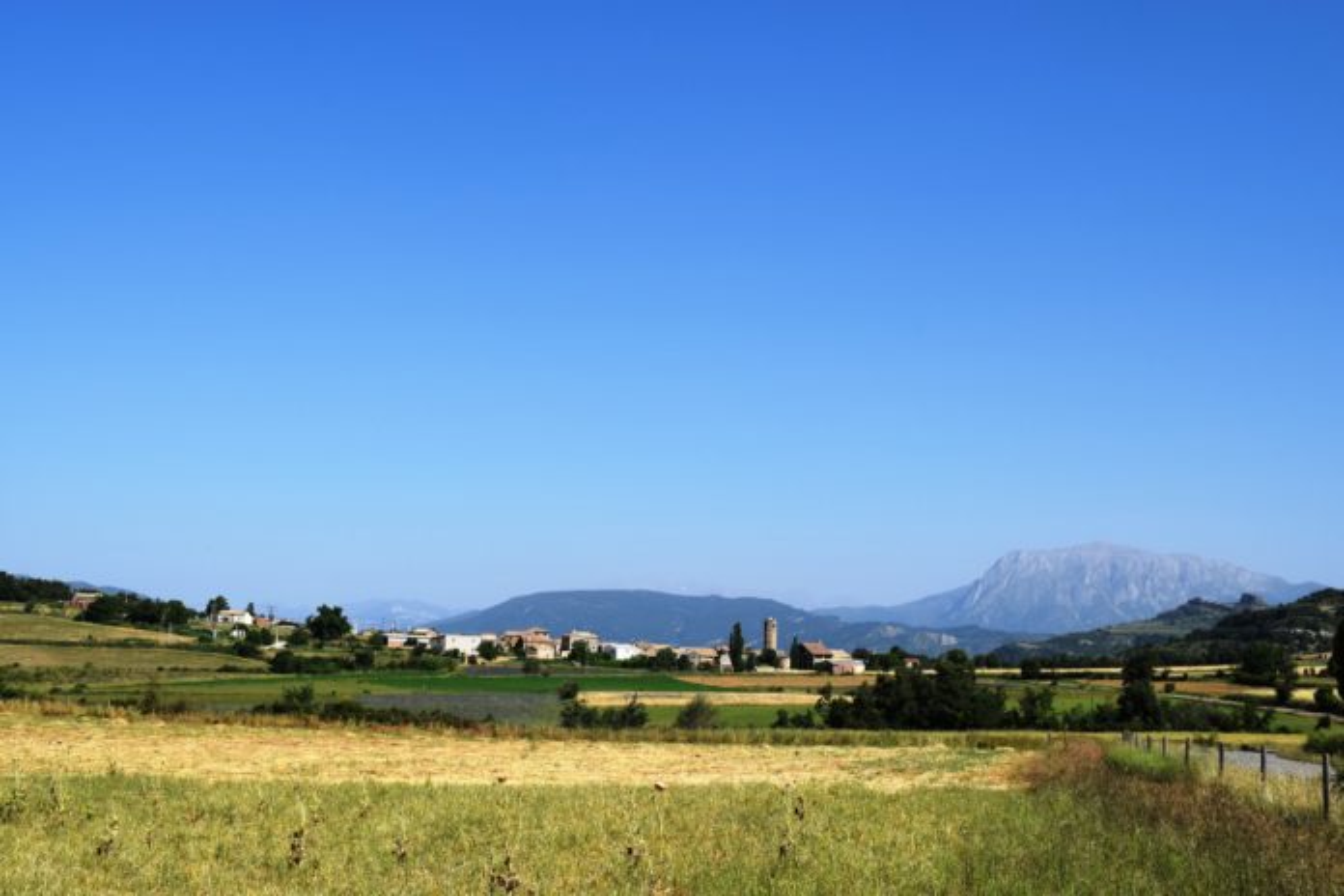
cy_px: 448
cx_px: 672
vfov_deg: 30.8
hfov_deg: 45.0
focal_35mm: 44
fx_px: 1624
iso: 200
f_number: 11
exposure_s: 1/500
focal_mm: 29
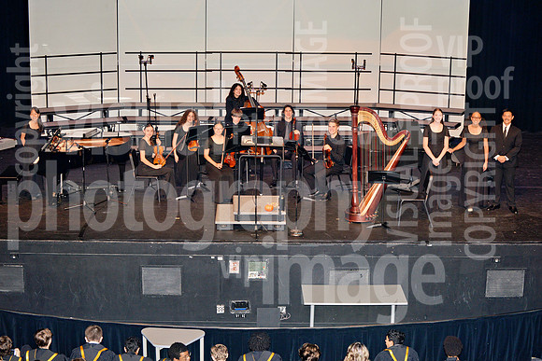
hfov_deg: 28.8
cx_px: 271
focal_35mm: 70
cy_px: 180
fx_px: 1054
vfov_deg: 19.5
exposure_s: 1/125
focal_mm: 70
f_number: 9
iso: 1600
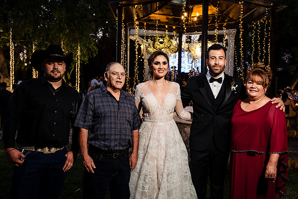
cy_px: 100
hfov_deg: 53.1
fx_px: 298
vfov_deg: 36.9
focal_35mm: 36
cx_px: 149
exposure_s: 1/60
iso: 1600
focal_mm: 36
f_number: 5.6
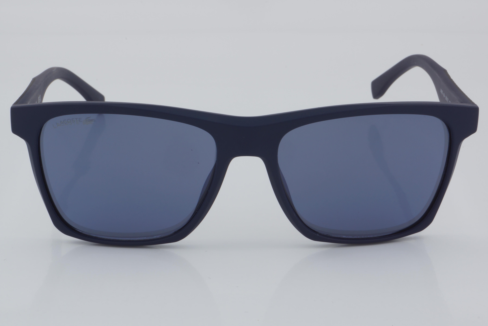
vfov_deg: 16.6
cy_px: 163
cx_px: 244
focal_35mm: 82
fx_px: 1118
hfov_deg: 24.6
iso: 100
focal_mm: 55
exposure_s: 1/4
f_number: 32
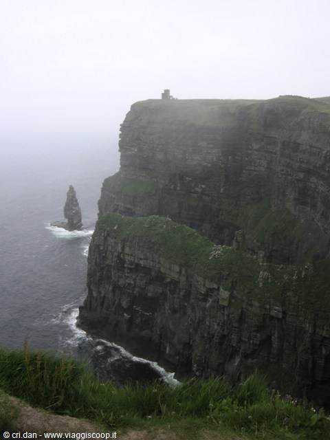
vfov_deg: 51.4
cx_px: 165
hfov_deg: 39.7
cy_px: 220
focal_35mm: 36
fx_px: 458
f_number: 4.8
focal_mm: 7.5
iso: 64
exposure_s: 1/236
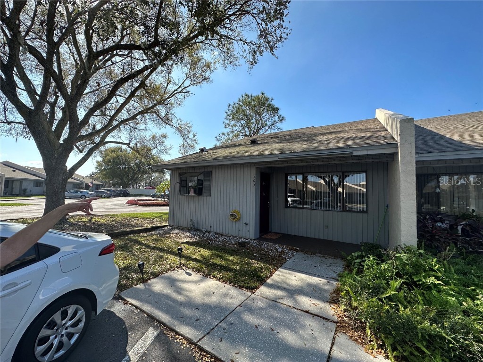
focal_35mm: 14
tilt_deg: +2.8
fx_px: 195
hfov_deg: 102.1
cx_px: 242
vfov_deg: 85.7
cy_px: 181
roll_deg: -2.2
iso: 40
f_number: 2.2
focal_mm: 2.22
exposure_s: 1/849
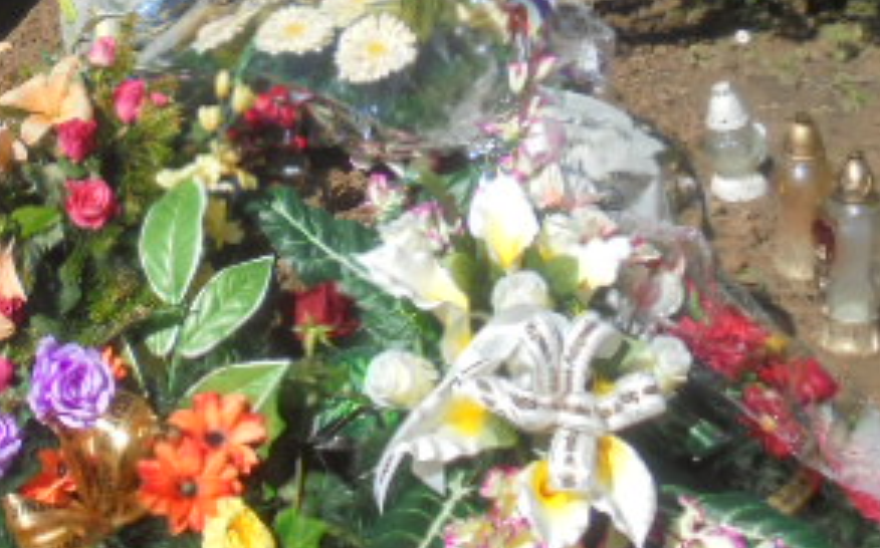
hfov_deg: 24.9
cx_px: -12
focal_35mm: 79
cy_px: -69
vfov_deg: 16.0
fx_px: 1893
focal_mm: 6.1
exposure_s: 1/800
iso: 100
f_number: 4
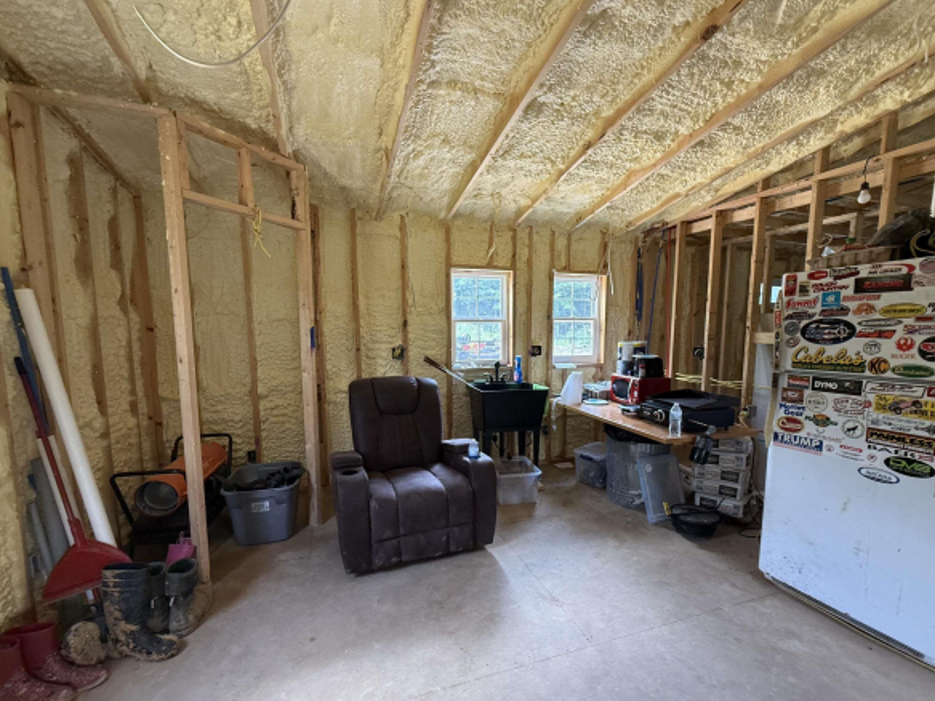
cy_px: 379
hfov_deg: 94.5
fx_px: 432
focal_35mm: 16
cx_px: 475
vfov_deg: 78.0
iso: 320
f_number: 2.2
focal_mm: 2.22
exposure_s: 1/97
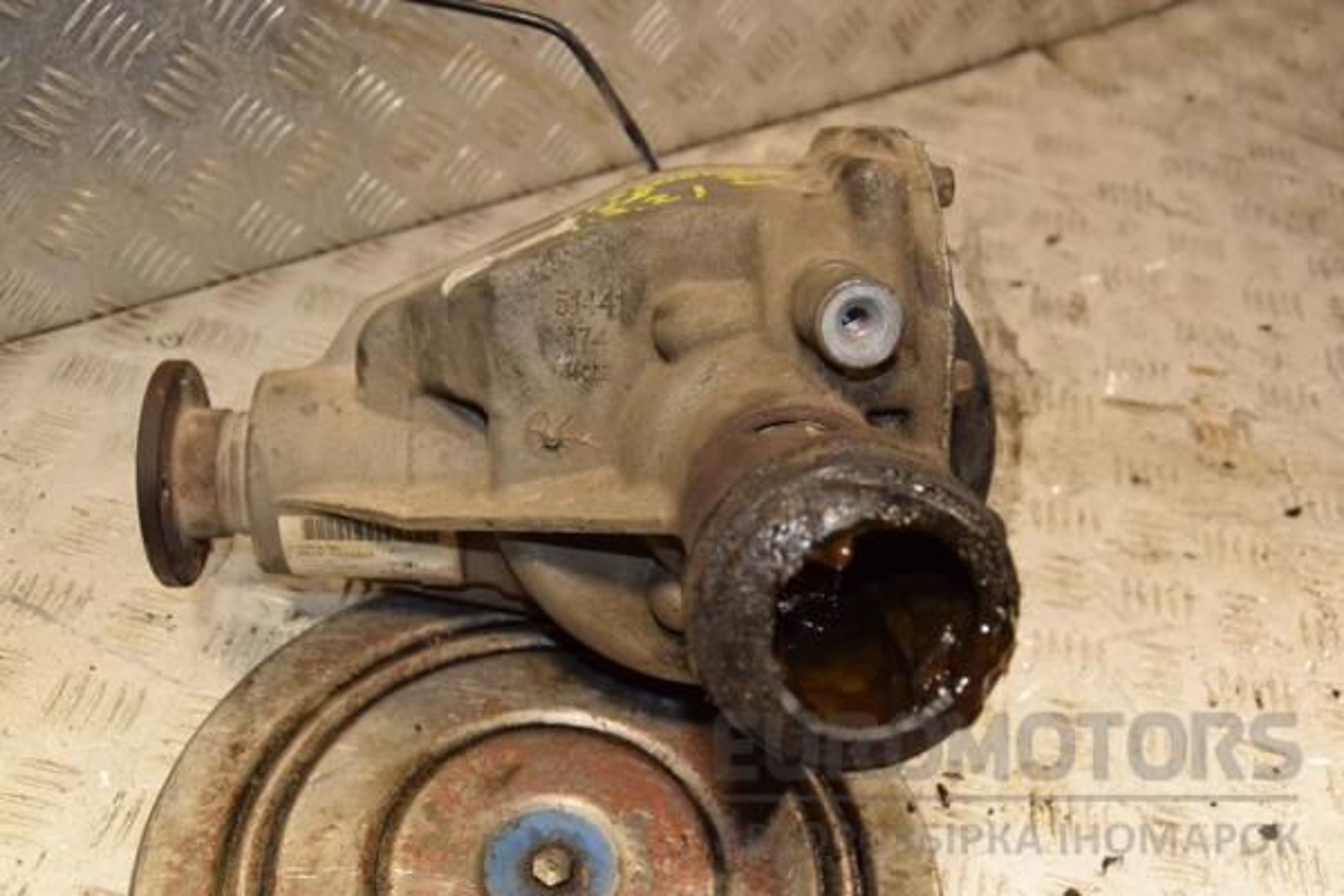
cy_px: 448
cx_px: 672
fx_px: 1400
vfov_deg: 35.5
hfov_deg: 51.3
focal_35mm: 38
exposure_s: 1/200
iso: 800
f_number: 5
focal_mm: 25
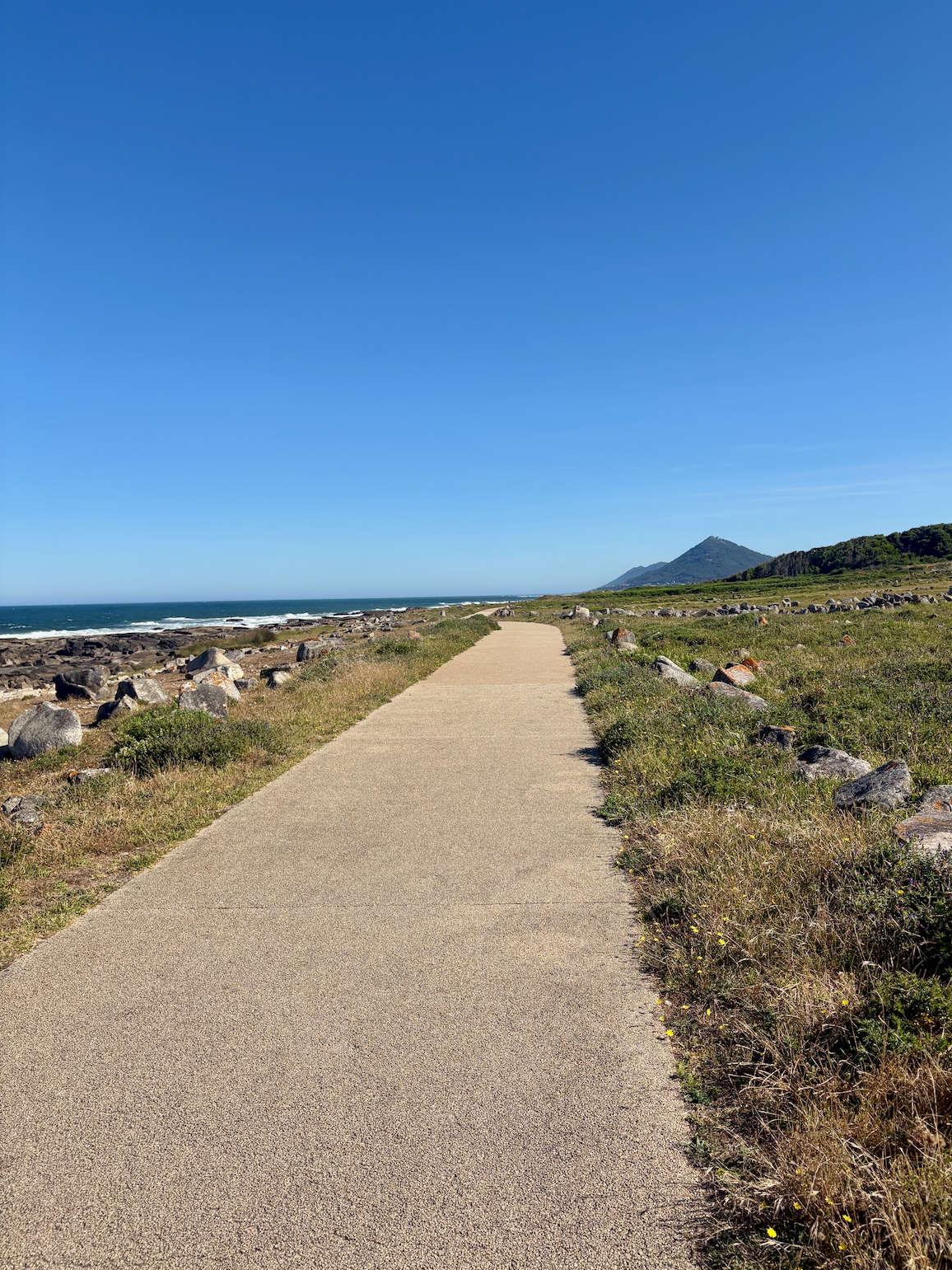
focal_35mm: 27
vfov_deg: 65.3
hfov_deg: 51.3
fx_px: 990
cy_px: 654
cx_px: 493
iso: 50
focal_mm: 5.96
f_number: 1.6
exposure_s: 1/3831
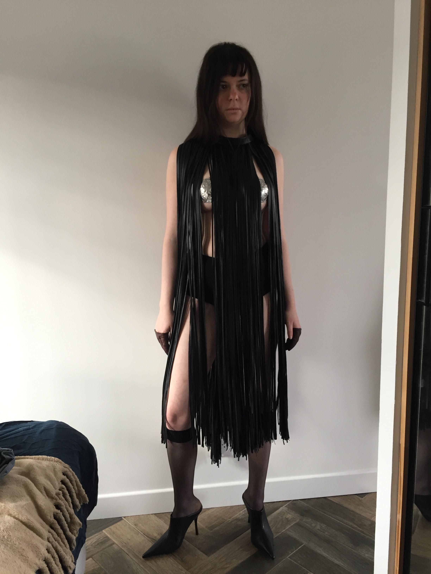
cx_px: 216
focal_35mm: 29
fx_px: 481
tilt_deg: -9.0
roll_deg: +2.0
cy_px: 287
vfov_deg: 61.7
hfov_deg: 48.2
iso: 100
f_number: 2.2
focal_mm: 4.15
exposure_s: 1/33
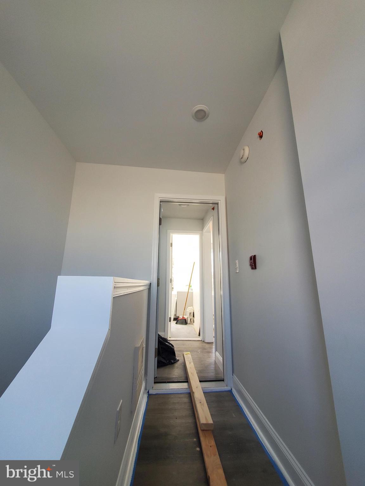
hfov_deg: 89.9
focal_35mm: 13
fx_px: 183
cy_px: 243
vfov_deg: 106.2
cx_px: 182
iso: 64
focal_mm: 1.8
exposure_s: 1/59
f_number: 2.2
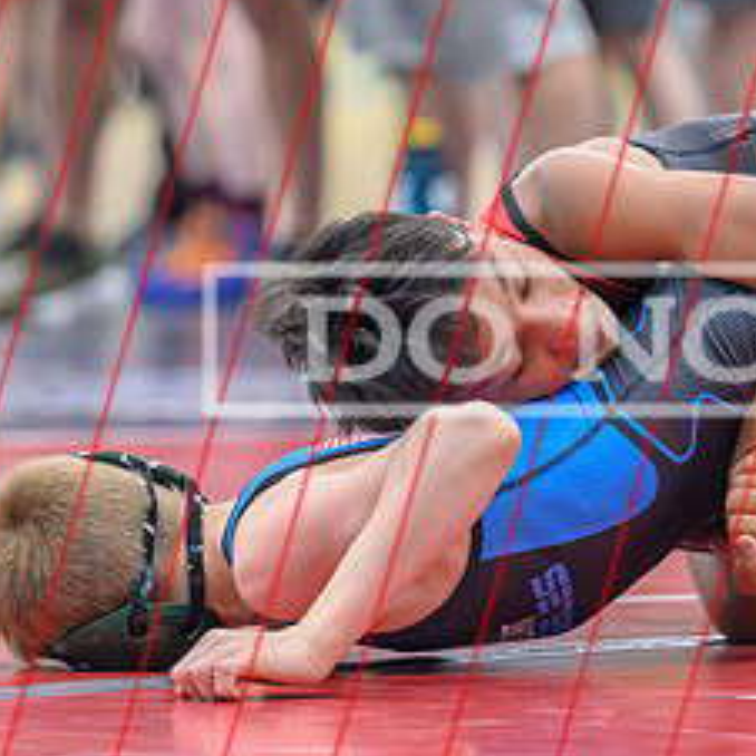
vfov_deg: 4.4
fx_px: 9933
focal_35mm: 402
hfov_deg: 4.4
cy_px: 391
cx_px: 732
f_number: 2.8
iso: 2500
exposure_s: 1/640
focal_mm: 145
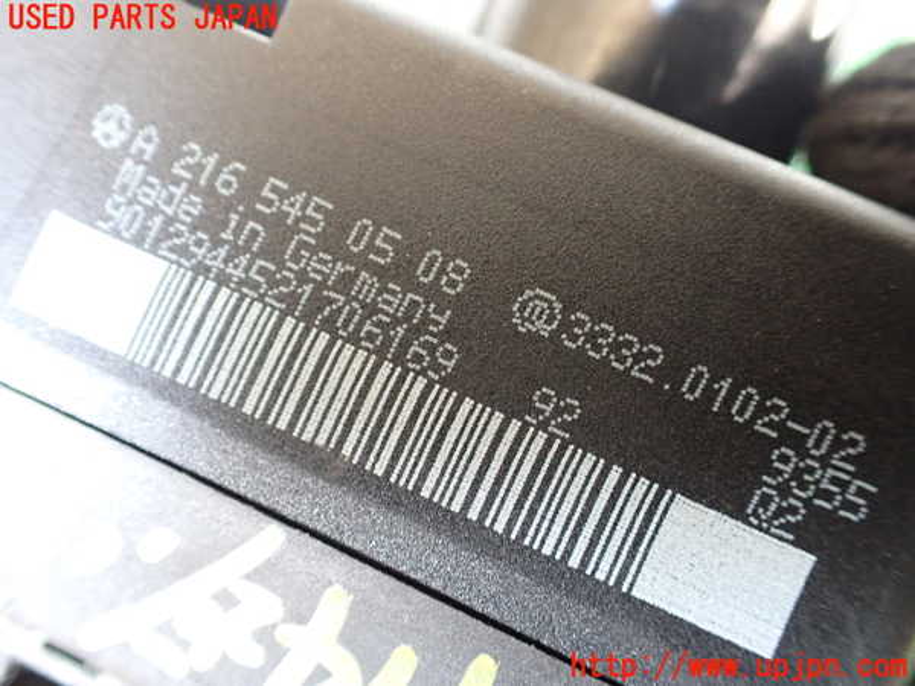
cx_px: 458
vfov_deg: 46.8
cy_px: 343
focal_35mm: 30
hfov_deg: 60.0
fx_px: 793
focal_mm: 5.4
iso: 800
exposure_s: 1/60
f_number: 2.3
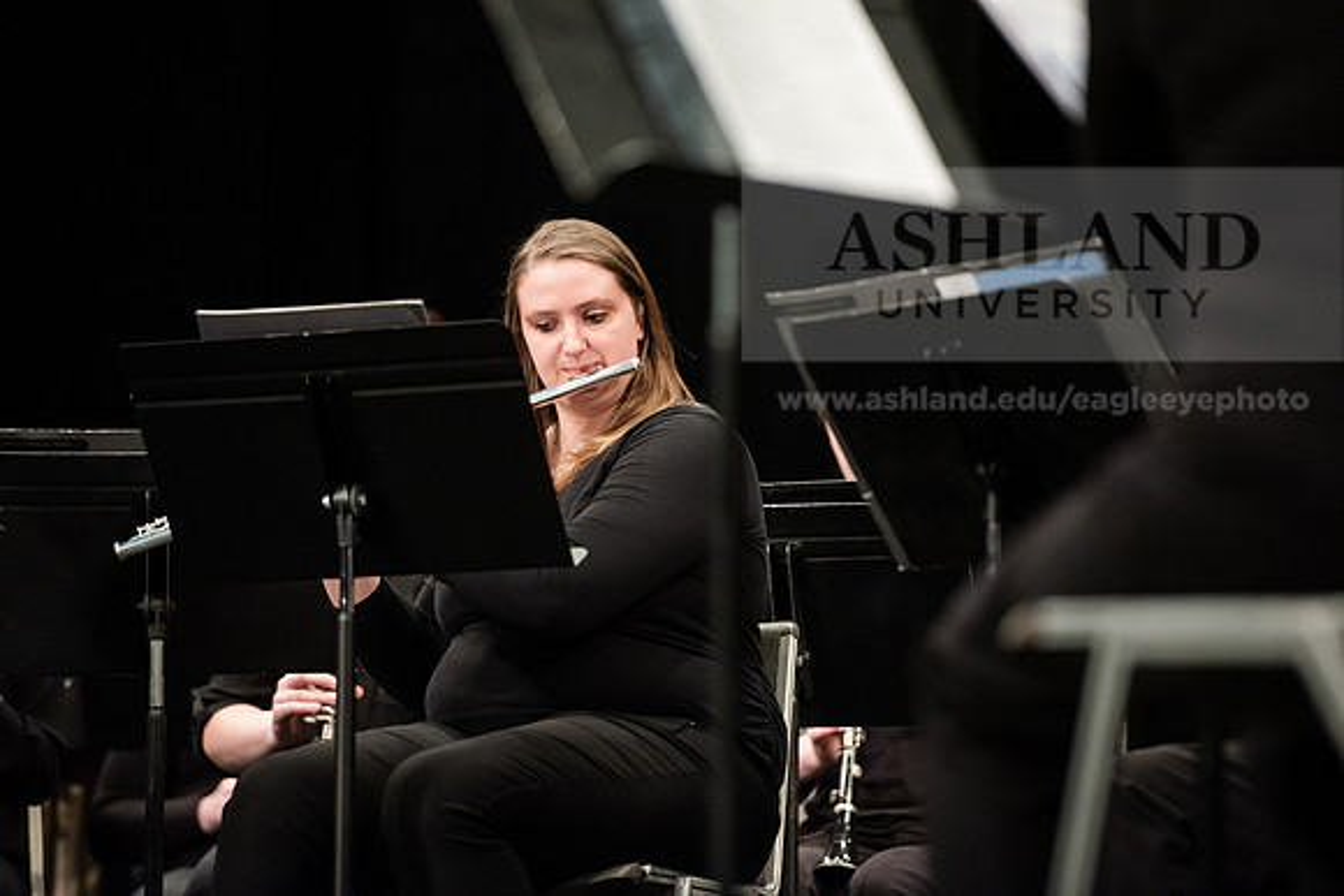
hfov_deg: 10.3
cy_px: 448
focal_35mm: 200
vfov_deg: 6.9
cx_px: 672
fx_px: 7468
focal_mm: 200
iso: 4000
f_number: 3.2
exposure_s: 1/200
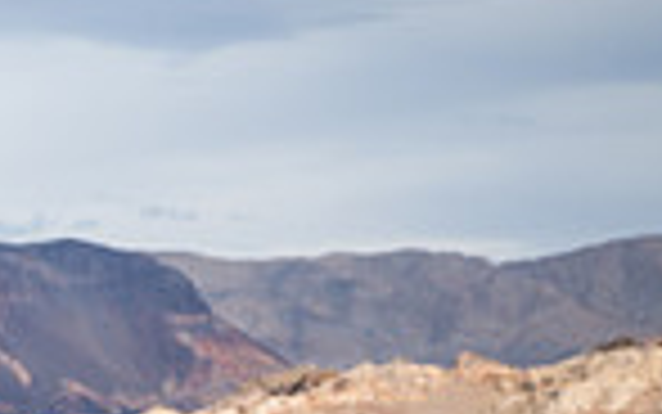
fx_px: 3140
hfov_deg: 11.2
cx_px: -546
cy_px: 643
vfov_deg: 7.4
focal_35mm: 174
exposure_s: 1/200
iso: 64
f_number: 6.3
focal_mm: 37
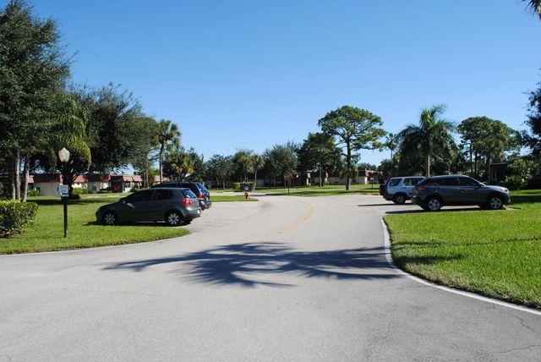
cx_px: 270
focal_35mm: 27
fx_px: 406
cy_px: 181
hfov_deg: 67.3
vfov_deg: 48.0
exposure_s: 1/250
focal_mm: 18
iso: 100
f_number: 8
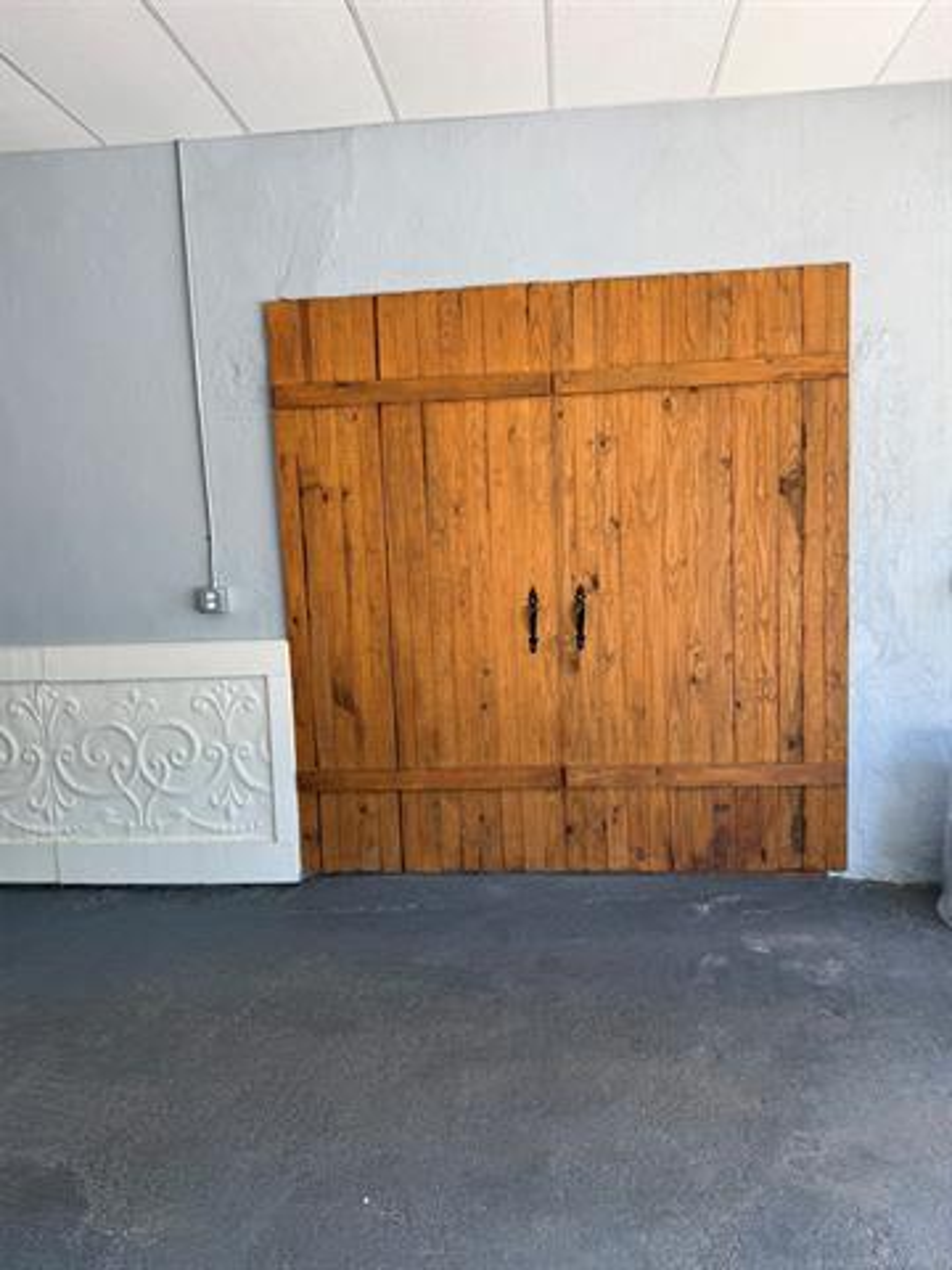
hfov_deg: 56.8
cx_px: 476
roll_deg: +1.9
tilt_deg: -4.2
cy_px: 635
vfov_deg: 71.6
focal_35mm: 24
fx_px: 880
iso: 100
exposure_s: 1/121
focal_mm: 6.76
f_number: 1.78
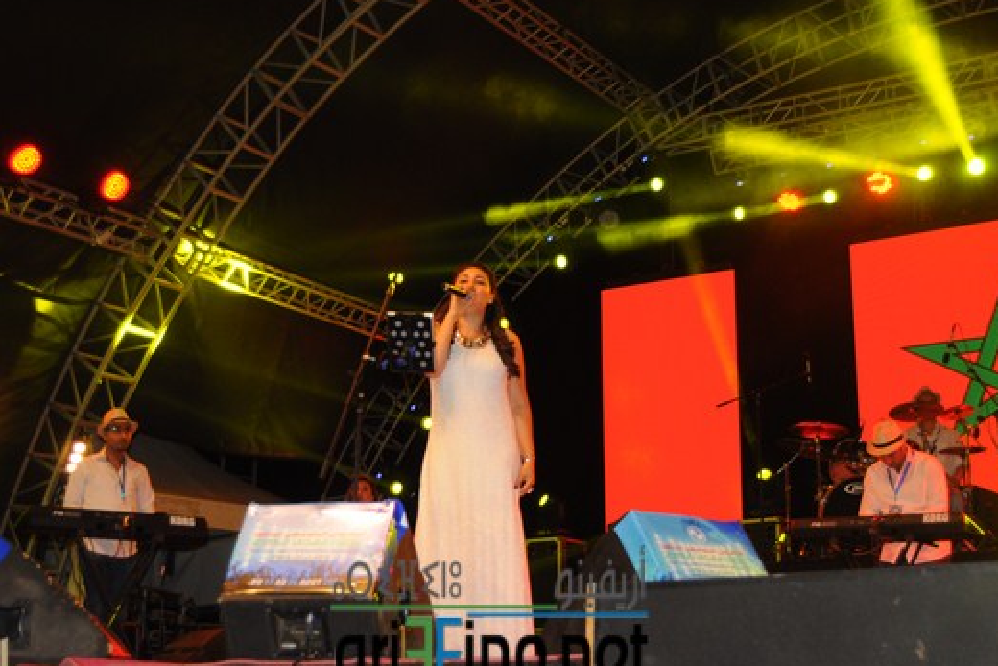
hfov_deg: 33.9
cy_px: 348
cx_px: 489
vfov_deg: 23.0
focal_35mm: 59
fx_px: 1636
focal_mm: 32
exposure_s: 1/60
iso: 560
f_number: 4.5
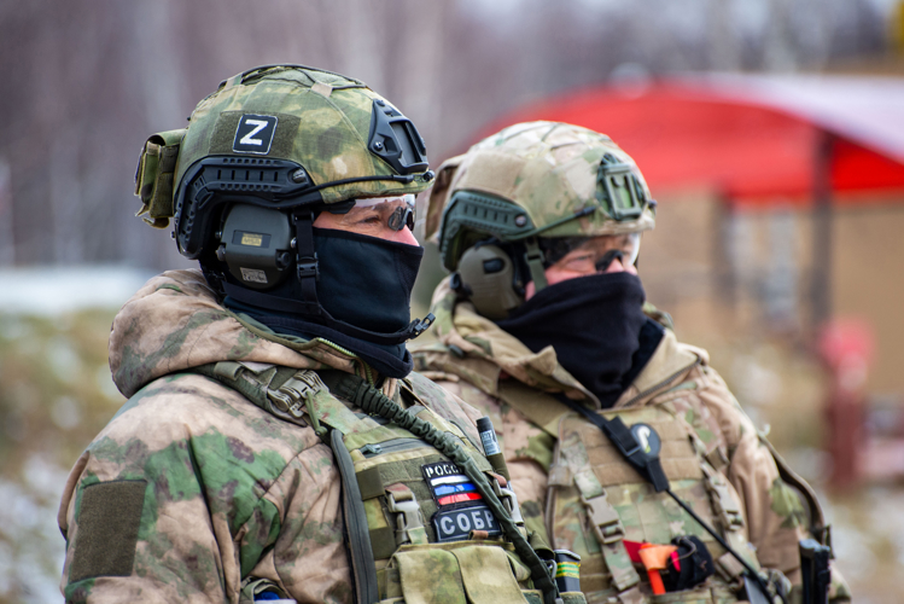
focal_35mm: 220
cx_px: 452
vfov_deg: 6.3
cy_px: 302
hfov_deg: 9.4
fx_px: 5526
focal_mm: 220
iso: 640
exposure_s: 1/160
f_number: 5.3
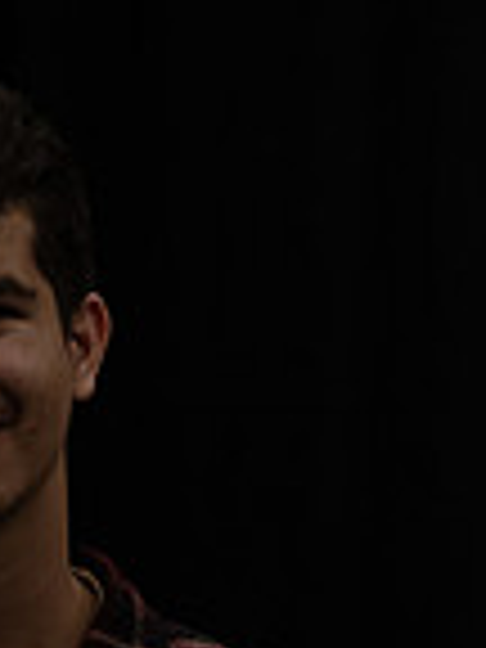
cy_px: 58
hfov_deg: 1.8
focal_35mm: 821
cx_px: 1233
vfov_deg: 2.4
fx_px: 15369
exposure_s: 1/160
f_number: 6
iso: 4000
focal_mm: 212
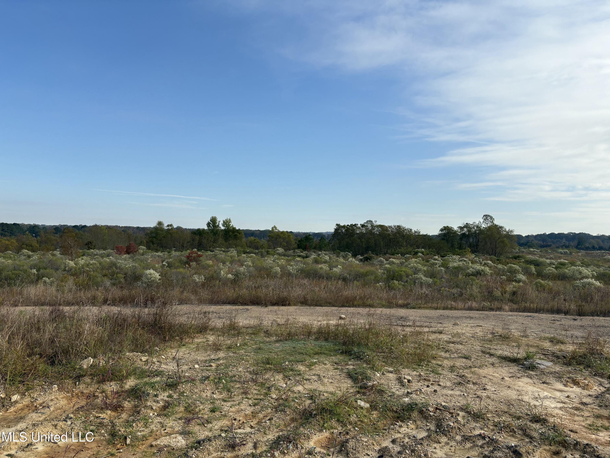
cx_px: 305
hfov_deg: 67.3
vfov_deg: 53.1
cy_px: 229
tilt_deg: -0.4
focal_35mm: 26
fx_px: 458
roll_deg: -2.0
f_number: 1.6
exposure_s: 1/3831
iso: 50
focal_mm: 5.96
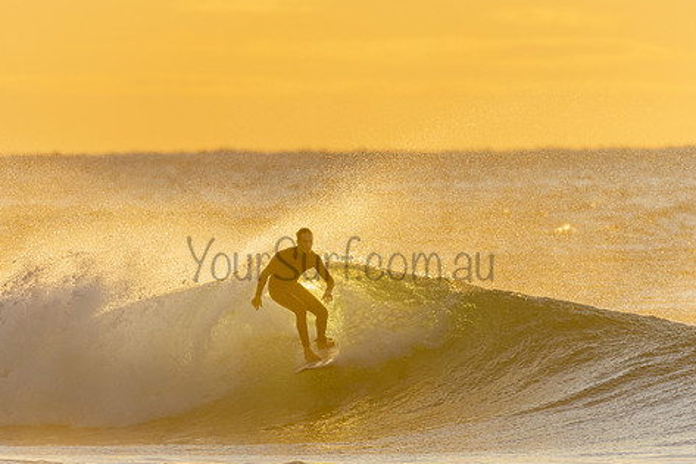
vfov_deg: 1.5
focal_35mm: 920
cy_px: 247
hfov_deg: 2.2
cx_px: 338
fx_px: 17779
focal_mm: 500
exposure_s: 1/1250
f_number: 5.6
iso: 200
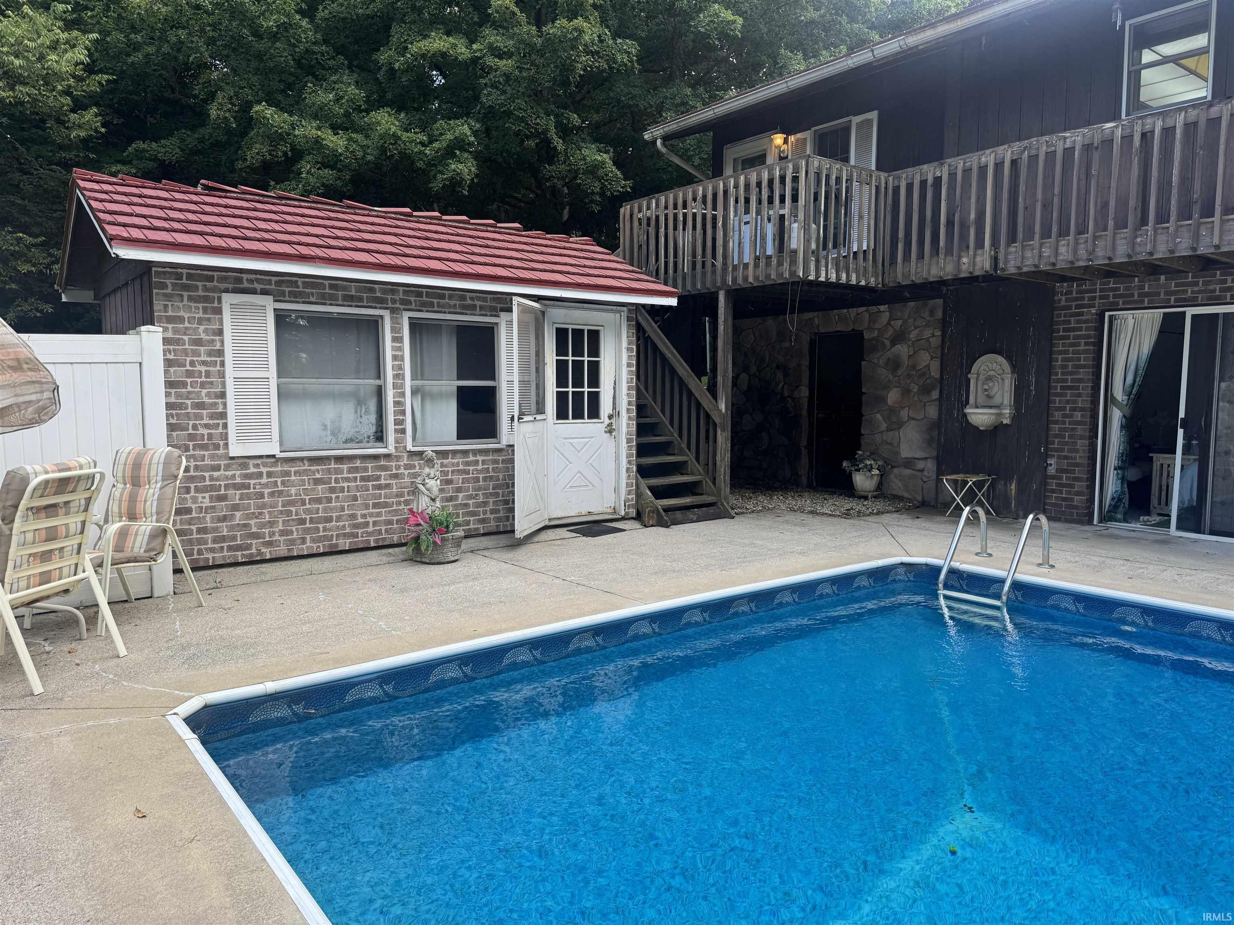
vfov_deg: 56.8
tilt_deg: -6.0
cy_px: 462
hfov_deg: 71.6
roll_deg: -0.3
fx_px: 856
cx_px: 617
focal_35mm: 24
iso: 80
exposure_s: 1/938
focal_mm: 6.76
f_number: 1.78
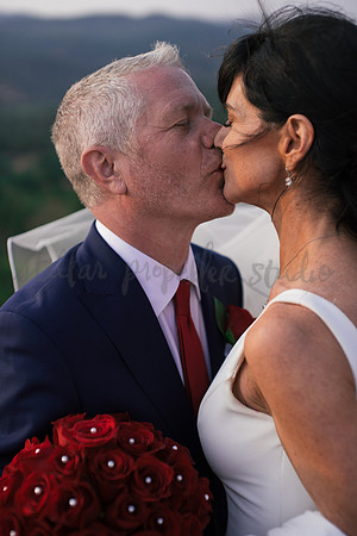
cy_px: 268
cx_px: 178
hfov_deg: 27.0
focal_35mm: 50
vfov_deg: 39.6
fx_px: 744
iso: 125
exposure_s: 1/1250
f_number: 2.5
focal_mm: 50
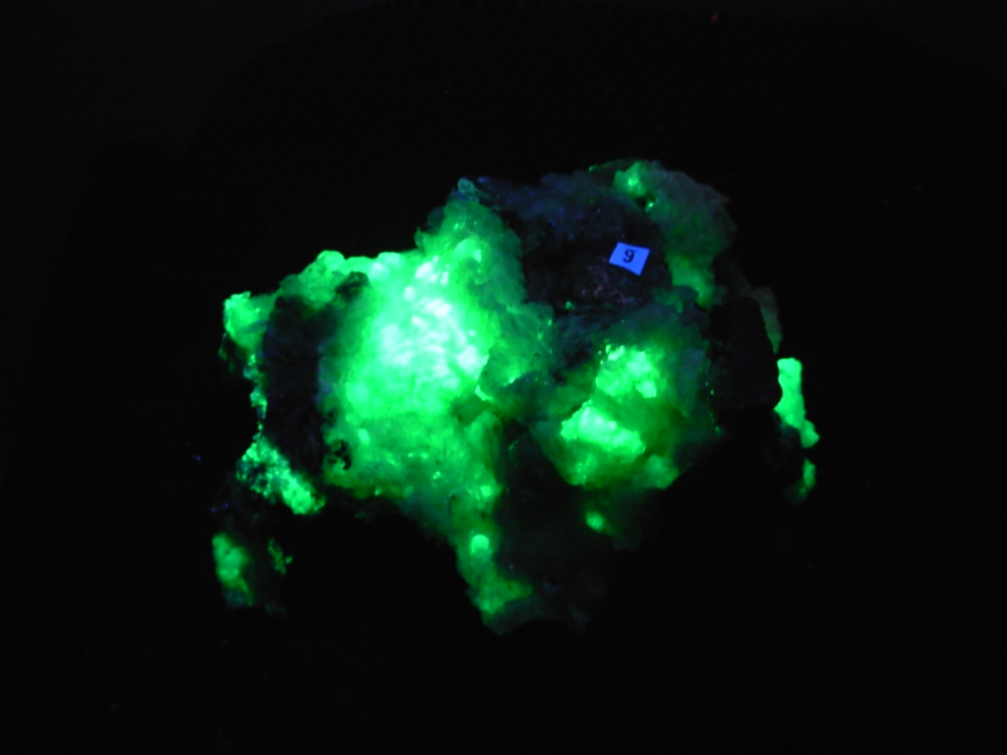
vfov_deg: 37.7
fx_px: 1105
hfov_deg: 49.0
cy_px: 378
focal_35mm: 38
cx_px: 504
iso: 159
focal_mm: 6.3
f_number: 2.9
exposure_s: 1/1.6
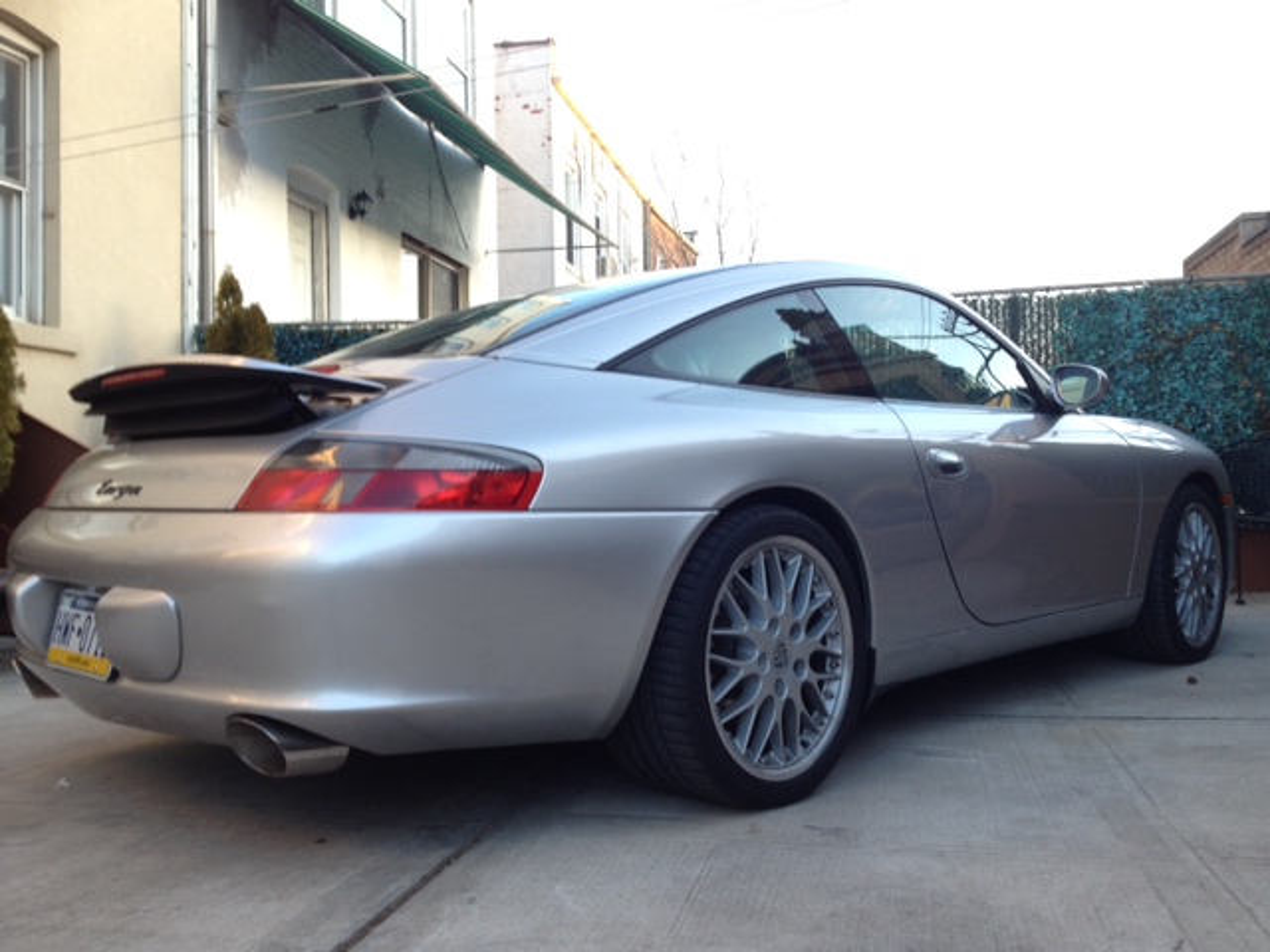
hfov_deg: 52.6
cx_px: 635
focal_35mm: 35
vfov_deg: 40.7
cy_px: 476
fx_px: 1284
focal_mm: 4.28
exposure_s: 1/60
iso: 64
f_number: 2.4
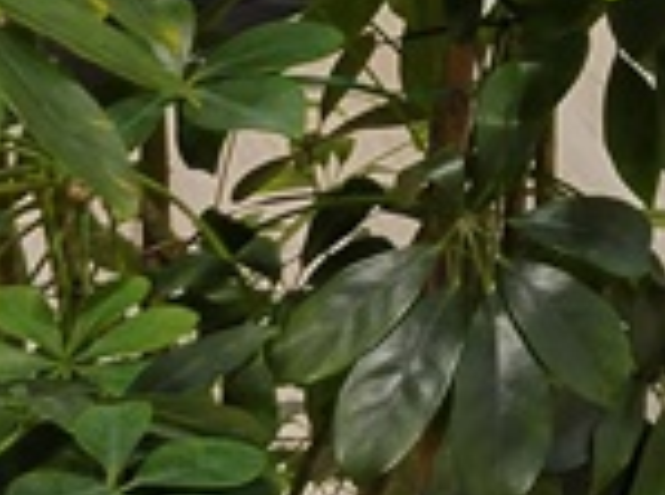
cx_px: 1758
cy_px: -1155
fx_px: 3354
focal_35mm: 175
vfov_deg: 7.2
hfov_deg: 9.6
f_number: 1.8
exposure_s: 1/60
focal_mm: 5.4
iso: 160
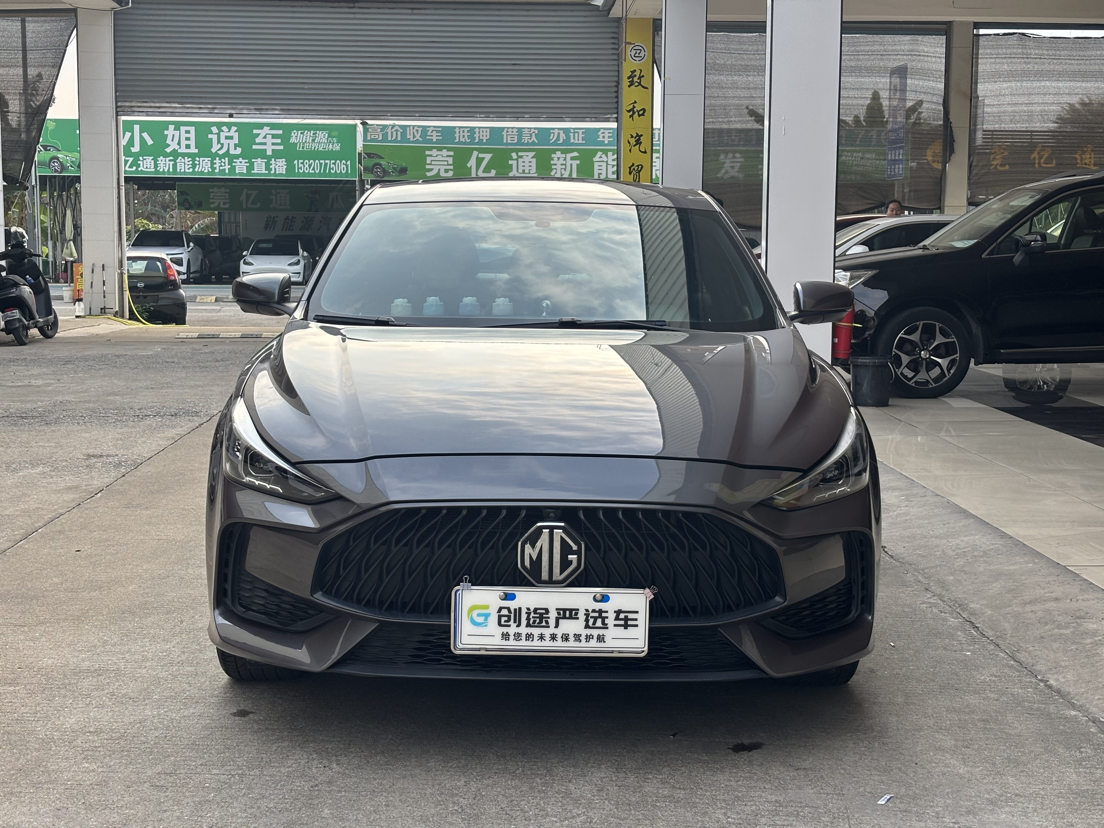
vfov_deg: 28.0
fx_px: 1658
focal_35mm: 52
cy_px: 414
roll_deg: -0.5
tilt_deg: -6.8
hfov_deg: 36.8
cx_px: 552
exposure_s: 1/781
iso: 32
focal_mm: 5.96
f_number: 1.6
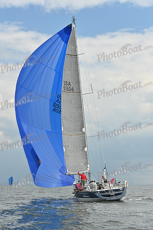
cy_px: 115
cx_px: 76
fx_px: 446
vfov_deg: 28.8
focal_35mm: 70
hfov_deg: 19.5
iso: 320
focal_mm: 70
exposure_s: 1/1600
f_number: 9
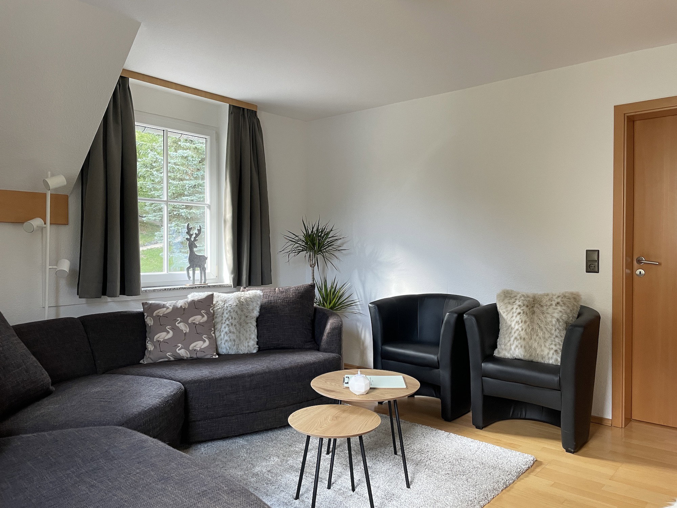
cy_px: 254
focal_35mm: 26
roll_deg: -0.6
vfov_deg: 53.1
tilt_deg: -0.1
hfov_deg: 67.3
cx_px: 338
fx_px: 508
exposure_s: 1/64
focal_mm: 4.2
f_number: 1.6
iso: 125
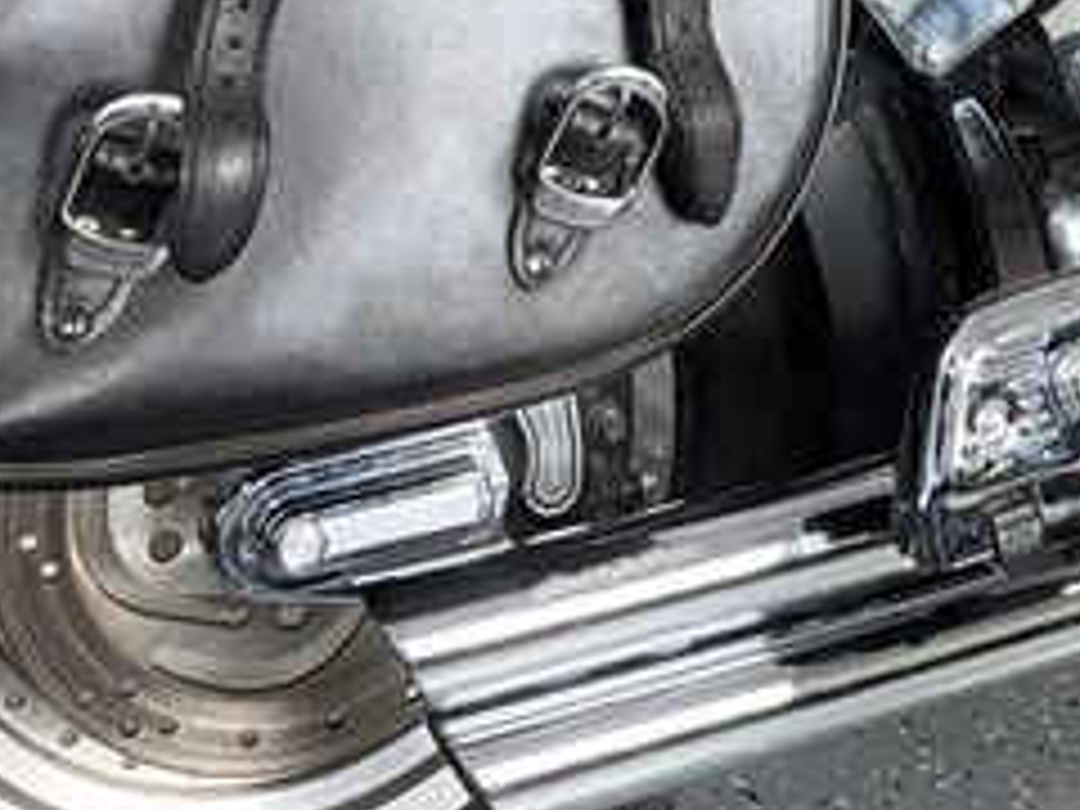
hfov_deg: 29.2
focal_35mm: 64
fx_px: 1997
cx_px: 936
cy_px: -238
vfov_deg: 20.9
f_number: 1.78
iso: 64
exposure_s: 1/27
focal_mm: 6.76
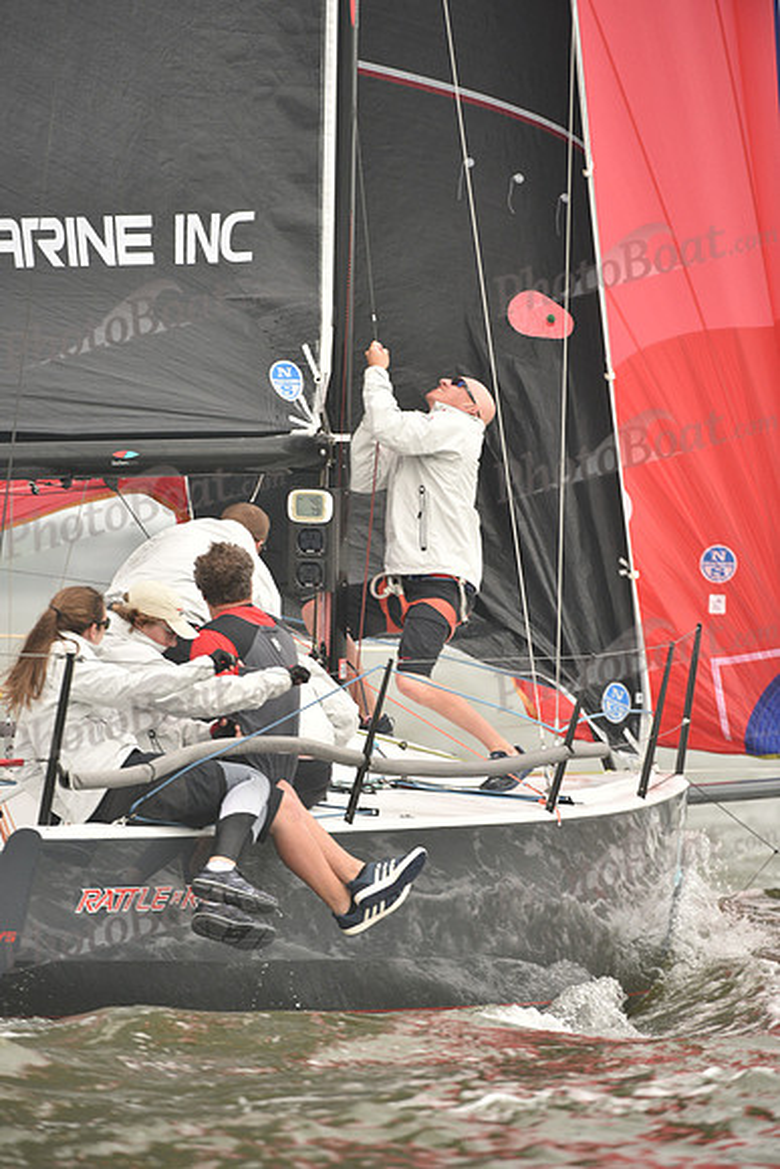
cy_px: 584
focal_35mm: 400
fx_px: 12991
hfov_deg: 3.4
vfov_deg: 5.2
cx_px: 390
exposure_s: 1/800
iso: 400
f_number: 5
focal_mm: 400
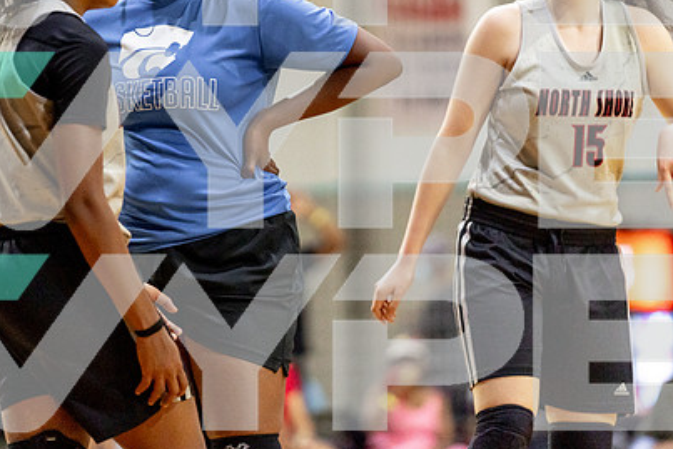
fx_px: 6040
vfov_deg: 4.3
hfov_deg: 6.4
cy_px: 102
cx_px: 247
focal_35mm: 323
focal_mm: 200
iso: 2500
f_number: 2.8
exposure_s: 1/800
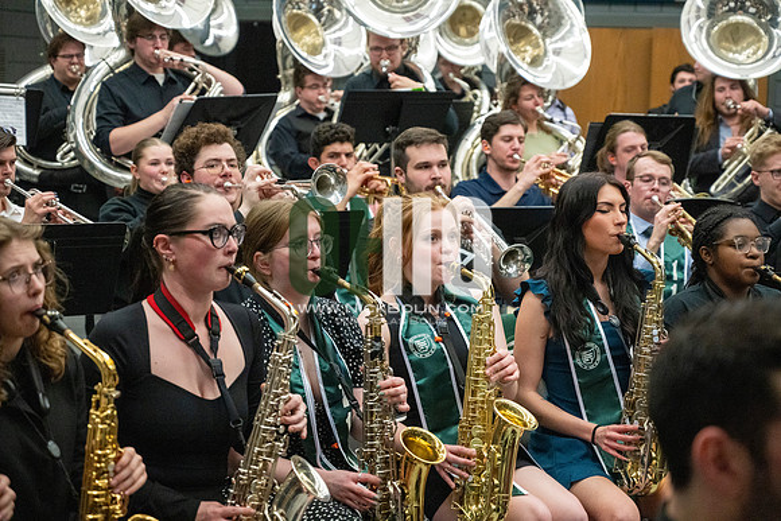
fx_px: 1519
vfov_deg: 19.5
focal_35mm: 70
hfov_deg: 28.8
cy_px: 260
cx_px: 390
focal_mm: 70
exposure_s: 1/500
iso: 10000
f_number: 4
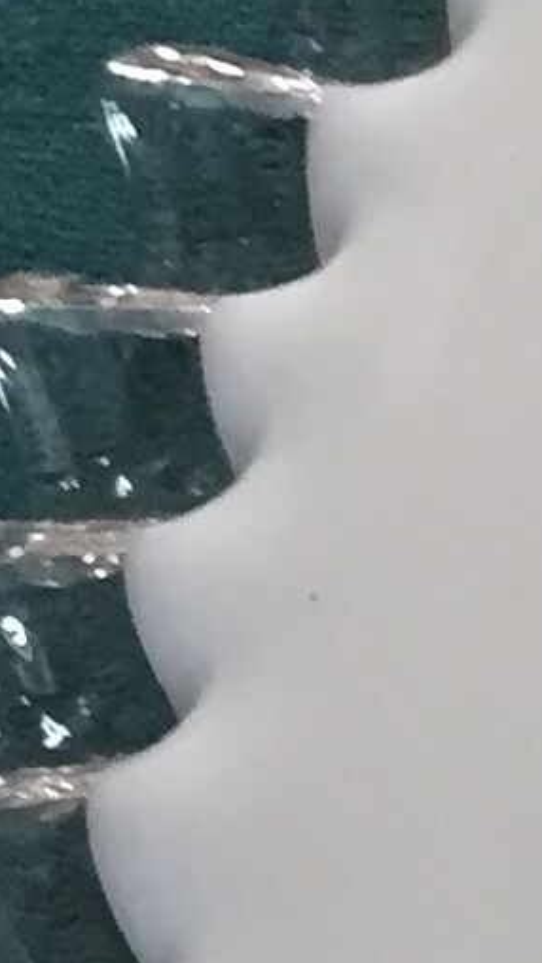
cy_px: 859
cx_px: 1980
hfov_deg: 5.4
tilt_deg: -64.1
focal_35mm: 203
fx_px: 5183
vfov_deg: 10.6
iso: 125
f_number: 2.2
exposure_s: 1/33
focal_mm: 4.15
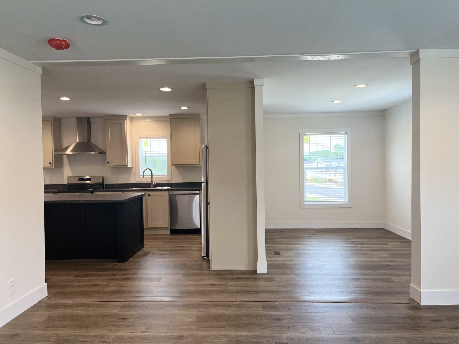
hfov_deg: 67.3
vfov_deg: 53.1
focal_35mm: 26
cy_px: 172
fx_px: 345
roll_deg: +1.8
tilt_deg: -1.6
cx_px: 230
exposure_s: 1/161
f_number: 1.6
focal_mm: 5.1
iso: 50
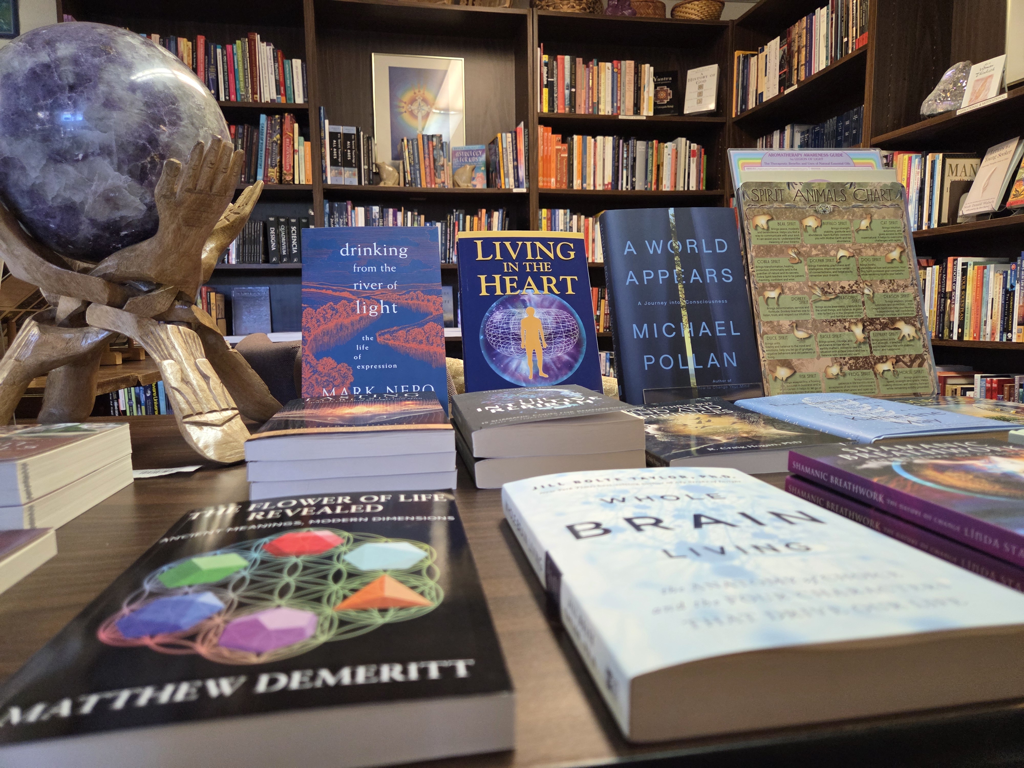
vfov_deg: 58.9
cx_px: 512
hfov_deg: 73.9
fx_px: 680
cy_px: 384
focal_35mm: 23
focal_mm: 5.4
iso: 400
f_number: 1.8
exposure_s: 1/120
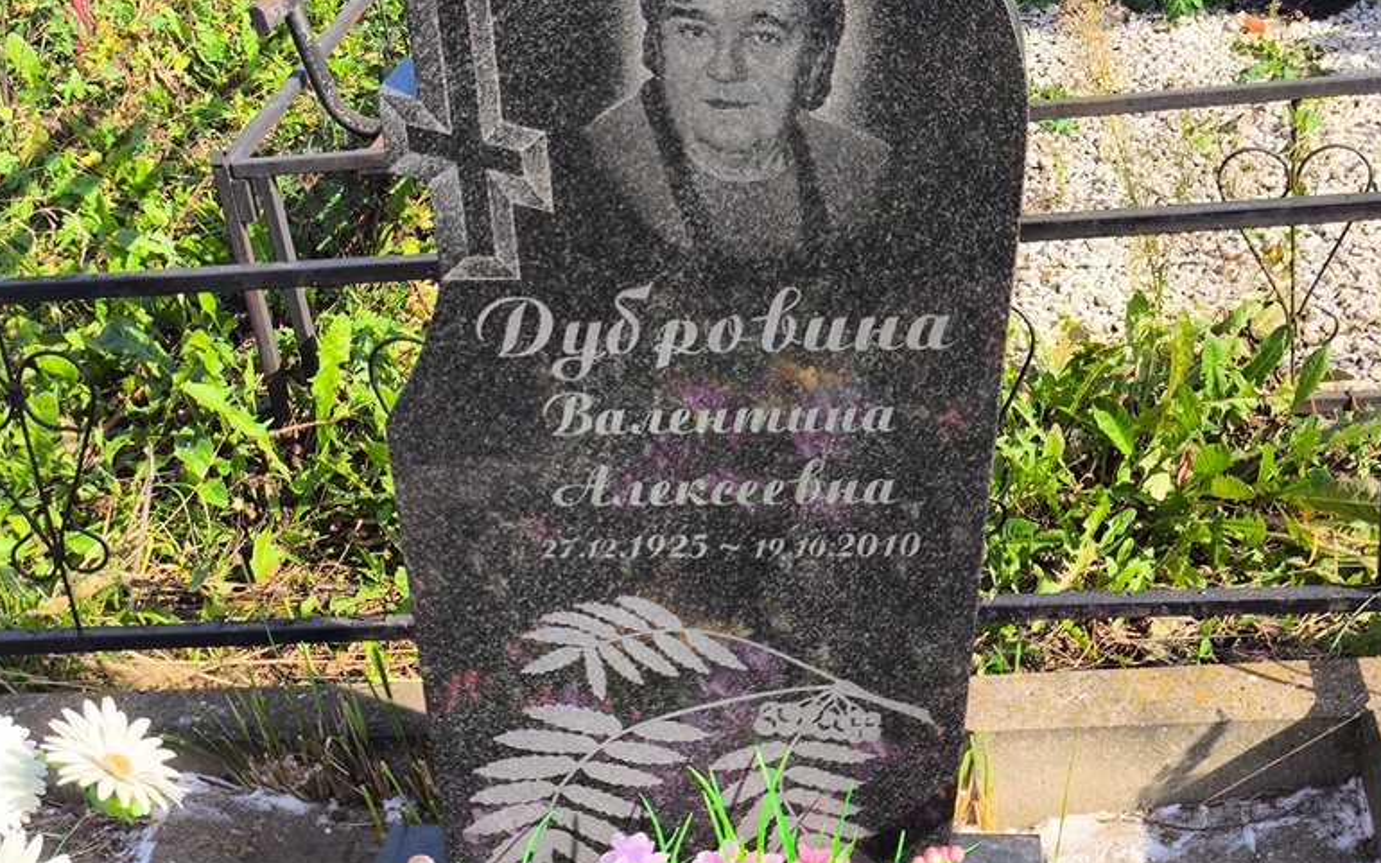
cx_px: 708
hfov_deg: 36.9
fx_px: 2070
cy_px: 389
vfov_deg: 23.5
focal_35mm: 55
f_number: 1.7
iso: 50
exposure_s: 1/901
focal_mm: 4.71
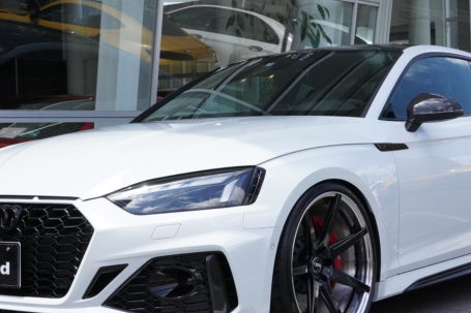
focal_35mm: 78
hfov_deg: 26.0
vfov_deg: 17.5
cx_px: 251
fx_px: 1020
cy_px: 132
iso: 3200
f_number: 10
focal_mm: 32
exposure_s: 1/3200
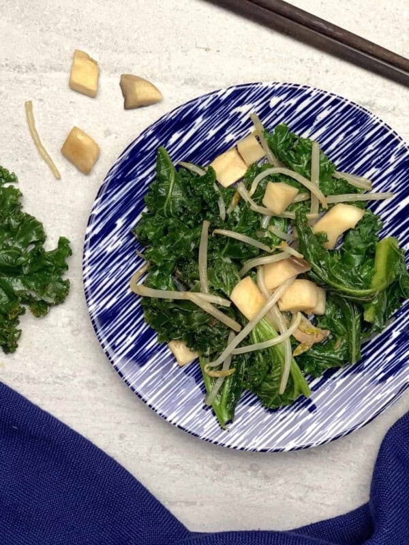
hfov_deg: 28.0
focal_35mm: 52
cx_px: 204
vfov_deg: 36.8
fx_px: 819
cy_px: 272
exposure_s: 1/120
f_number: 2.4
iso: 100
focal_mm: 6
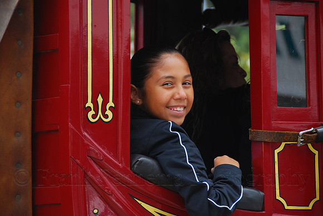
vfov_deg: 6.8
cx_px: 162
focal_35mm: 202
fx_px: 1819
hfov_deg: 10.1
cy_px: 108
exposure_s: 1/180
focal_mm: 135
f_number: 5.6
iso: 200
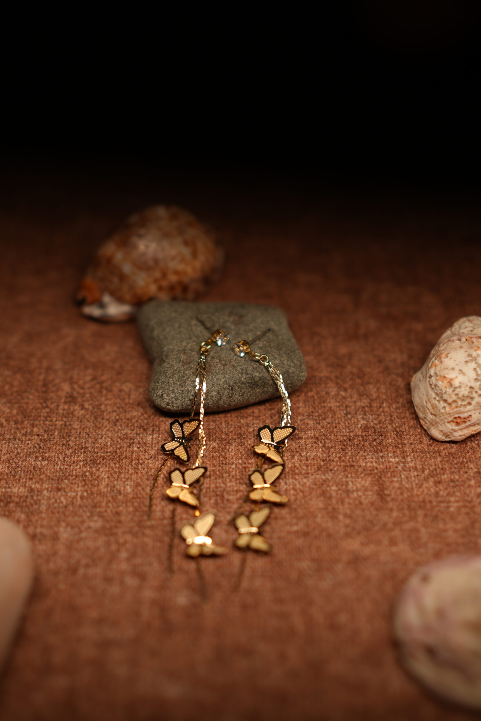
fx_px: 1042
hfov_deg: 26.0
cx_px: 240
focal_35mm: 52
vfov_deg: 38.2
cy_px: 360
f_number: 1.6
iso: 80
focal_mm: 35
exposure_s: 1/100
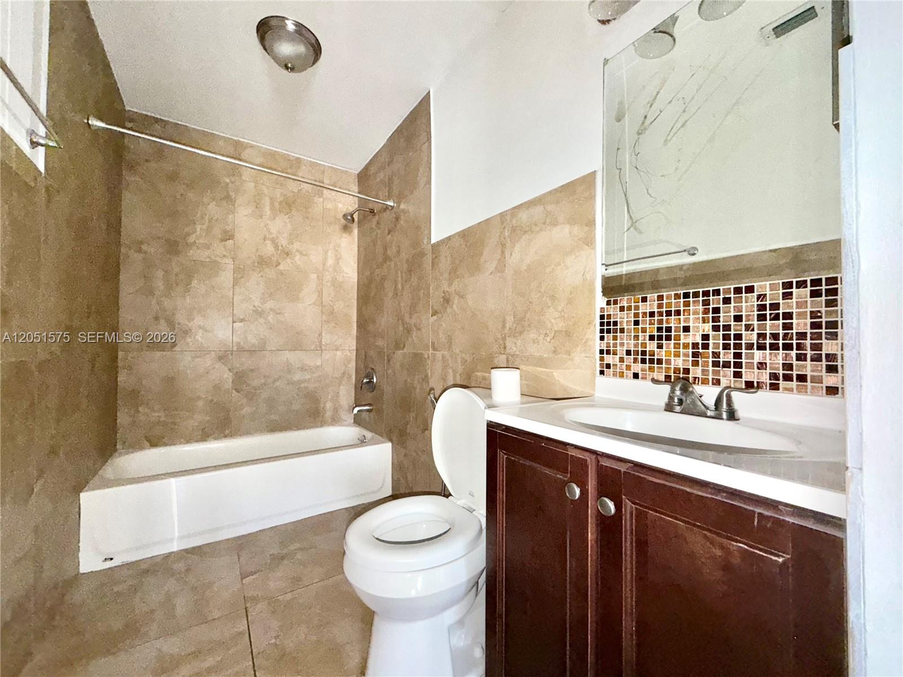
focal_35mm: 14
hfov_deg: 102.1
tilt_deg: +0.4
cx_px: 452
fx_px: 365
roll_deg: +0.1
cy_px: 338
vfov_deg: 85.7
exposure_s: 1/60
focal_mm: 2.22
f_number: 2.2
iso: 250
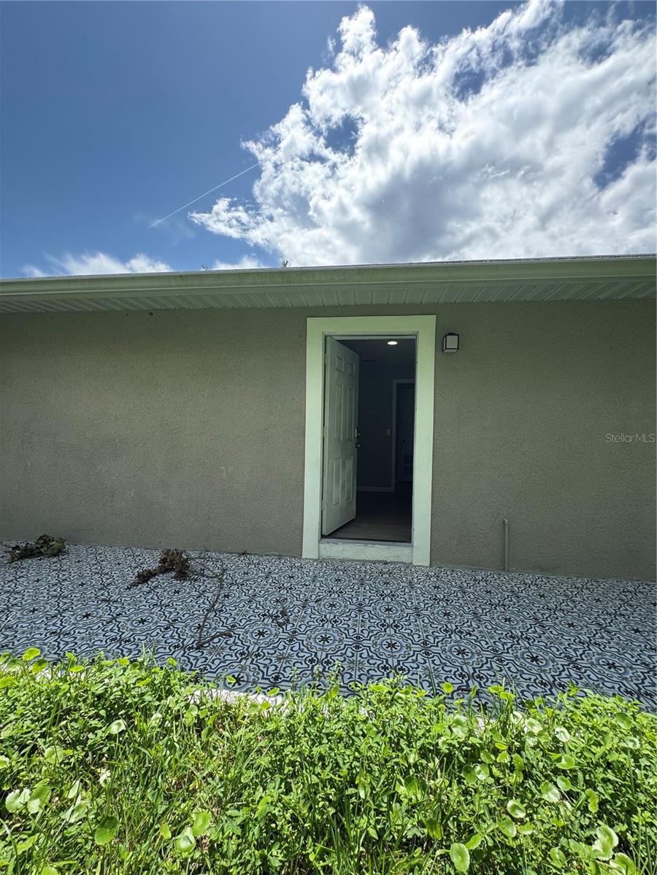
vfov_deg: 102.1
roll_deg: -0.4
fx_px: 354
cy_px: 438
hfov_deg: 85.7
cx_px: 328
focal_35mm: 14
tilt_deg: +0.8
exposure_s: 1/556
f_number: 2.2
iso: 40
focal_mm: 2.22
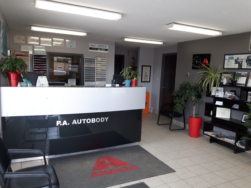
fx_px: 225
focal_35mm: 31
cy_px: 94
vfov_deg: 45.4
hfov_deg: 58.4
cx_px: 126
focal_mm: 3.7
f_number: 1.9
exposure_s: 1/50
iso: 40
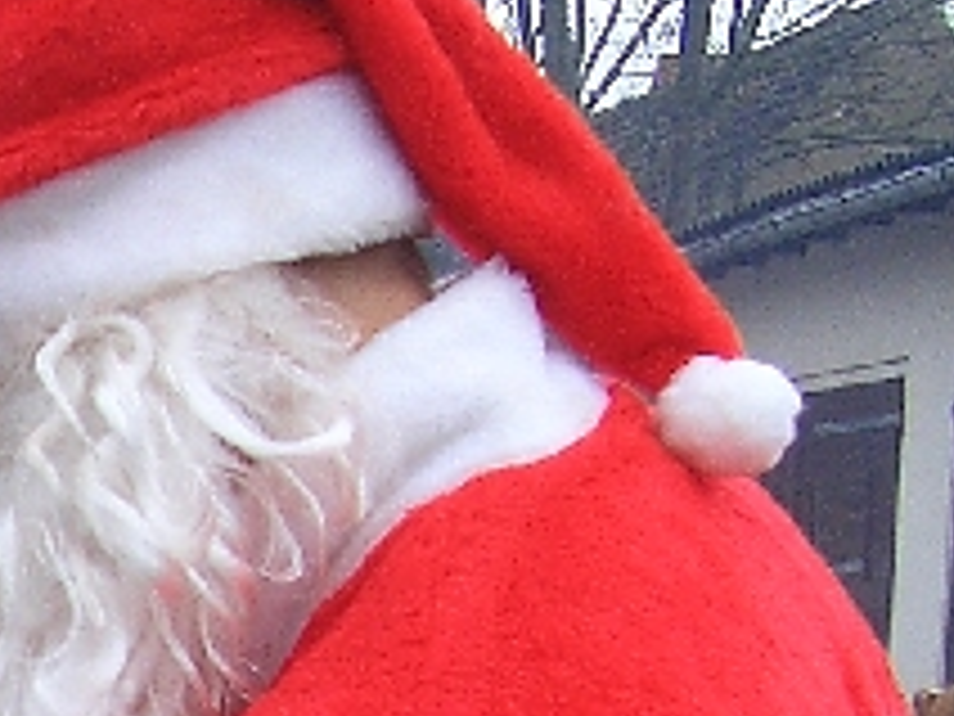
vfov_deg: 10.5
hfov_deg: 14.2
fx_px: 3638
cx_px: -392
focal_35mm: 132
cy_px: 1333
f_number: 2.6
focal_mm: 5.8
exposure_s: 1/80
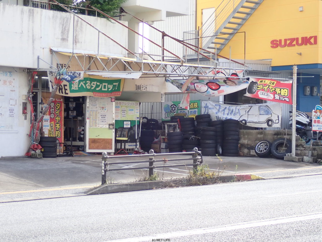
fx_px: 744
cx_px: 161
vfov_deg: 18.4
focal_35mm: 80
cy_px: 121
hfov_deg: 24.4
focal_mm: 14.41
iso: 125
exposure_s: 1/160
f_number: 4.4
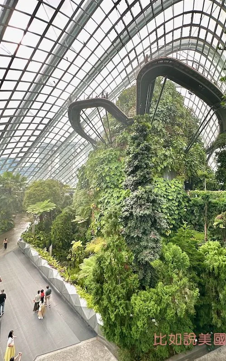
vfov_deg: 101.4
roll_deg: -1.2
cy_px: 181
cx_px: 121
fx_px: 148
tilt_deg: +3.9
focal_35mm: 15
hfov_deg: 74.7
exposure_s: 1/223
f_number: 2.2
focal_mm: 2.22
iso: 40
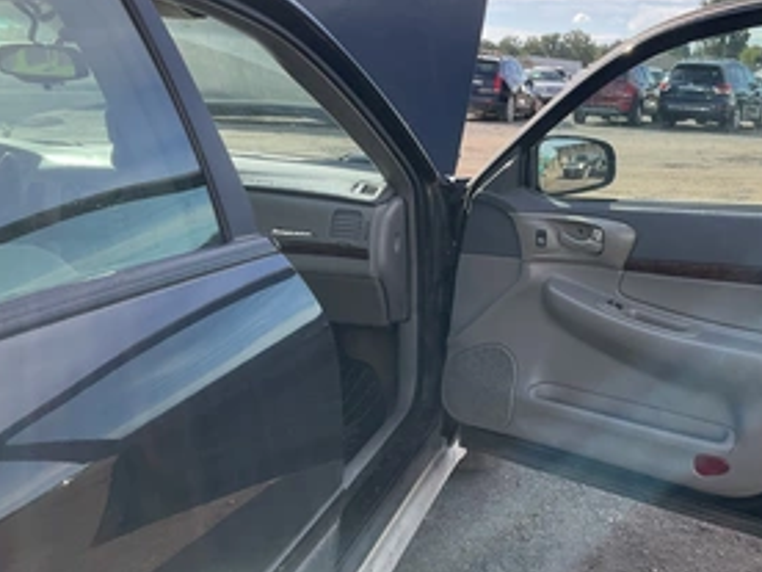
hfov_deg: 44.1
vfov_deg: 34.3
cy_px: 265
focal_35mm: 42
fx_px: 925
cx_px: 516
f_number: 1.8
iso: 25
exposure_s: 1/642
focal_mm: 3
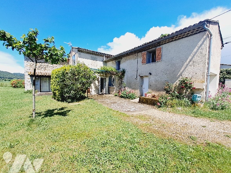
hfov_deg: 102.0
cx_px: 119
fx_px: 93
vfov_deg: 85.7
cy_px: 88
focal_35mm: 14
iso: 40
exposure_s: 1/2451
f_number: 2.2
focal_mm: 1.42
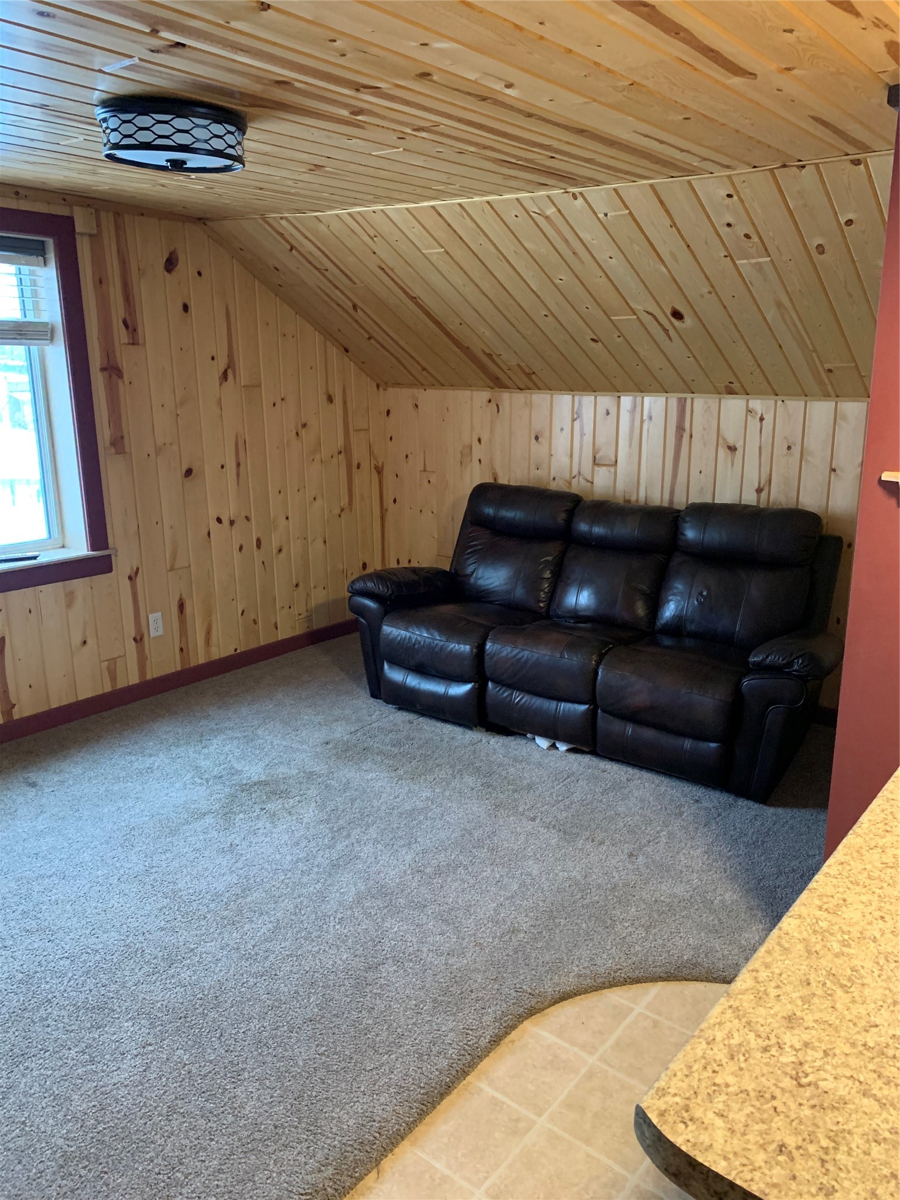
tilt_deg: -14.7
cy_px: 600
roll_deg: +0.7
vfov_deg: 67.3
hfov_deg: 53.1
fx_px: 901
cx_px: 450
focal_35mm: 26
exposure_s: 1/40
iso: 400
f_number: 1.8
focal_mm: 4.25
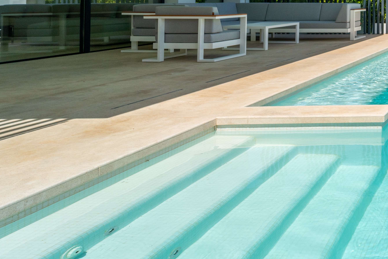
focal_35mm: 41
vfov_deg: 29.0
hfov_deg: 32.9
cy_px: -38
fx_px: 442
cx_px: 521
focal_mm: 14
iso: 200
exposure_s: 1/800
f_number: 9
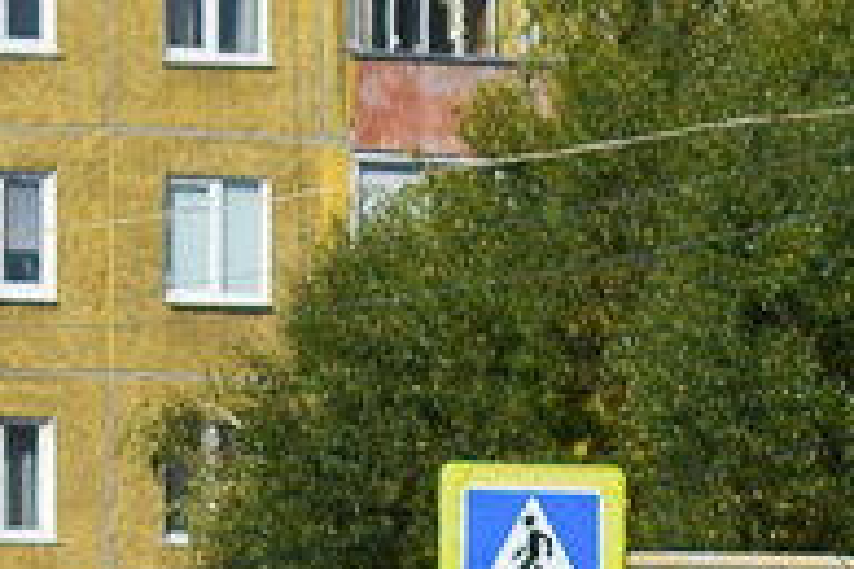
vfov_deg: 2.7
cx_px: 582
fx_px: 12052
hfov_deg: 4.1
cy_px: 1261
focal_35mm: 508
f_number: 7.1
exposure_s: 1/1600
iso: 200
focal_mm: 55
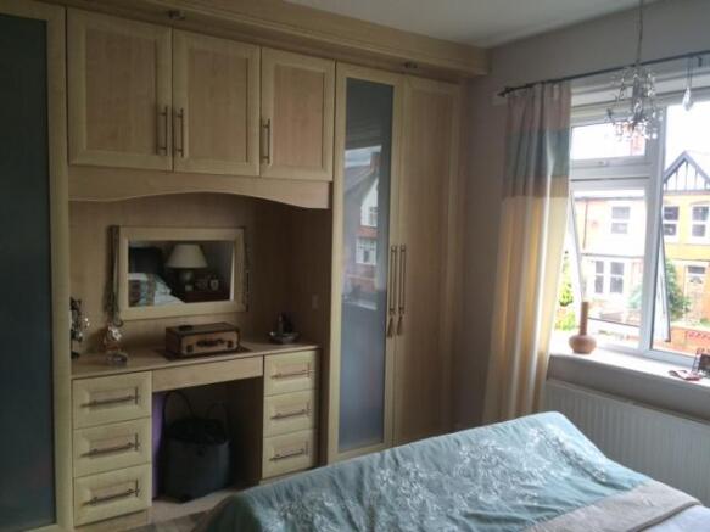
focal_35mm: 29
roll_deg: -1.8
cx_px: 355
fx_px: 595
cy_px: 266
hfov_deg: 61.7
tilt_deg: -5.5
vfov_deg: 48.2
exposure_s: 1/120
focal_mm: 4.15
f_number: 2.2
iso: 40
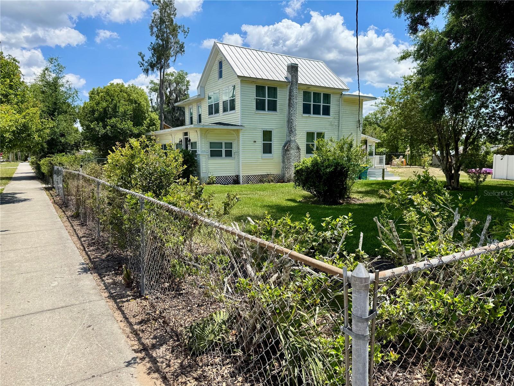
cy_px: 193
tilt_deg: -6.5
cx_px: 257
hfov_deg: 71.6
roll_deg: +0.1
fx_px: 356
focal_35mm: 24
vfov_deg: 56.8
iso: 80
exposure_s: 1/3413
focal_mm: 6.76
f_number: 1.78
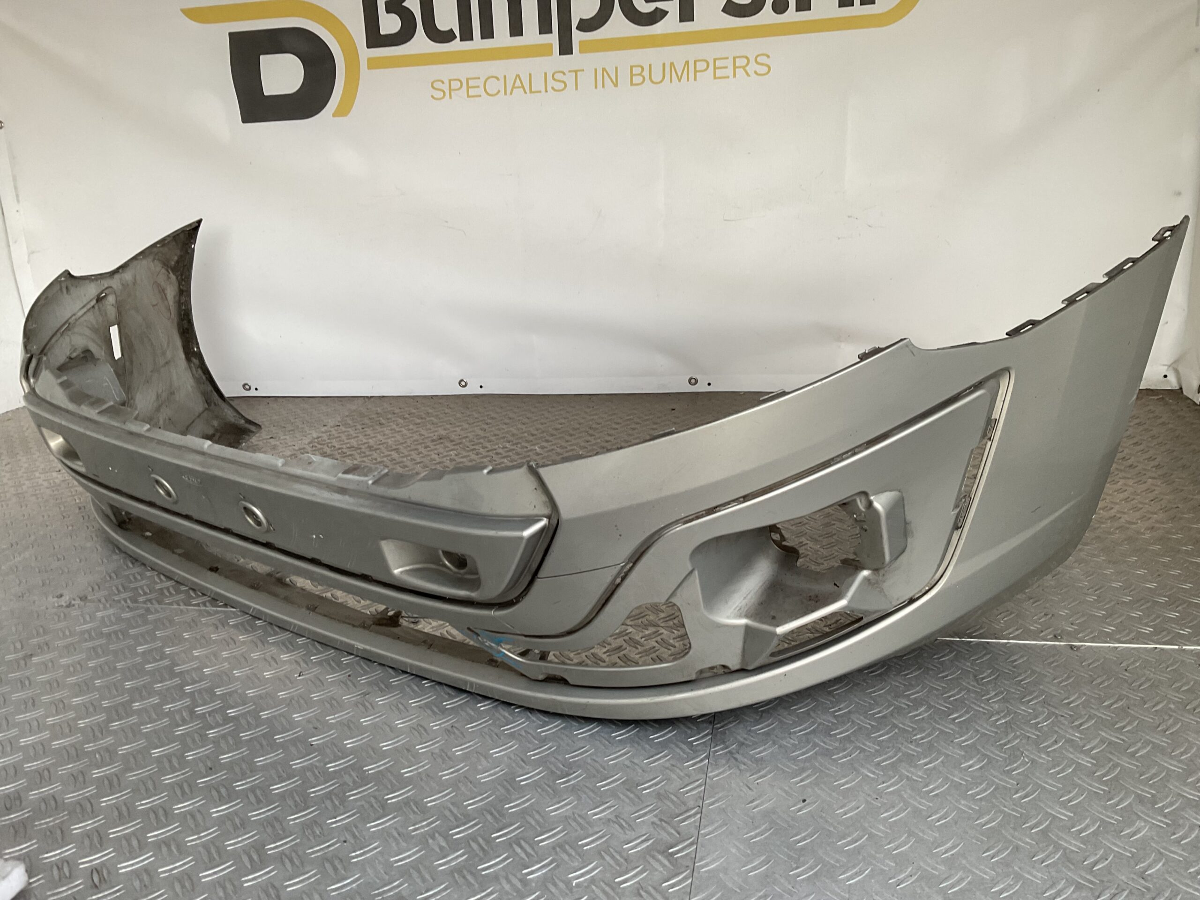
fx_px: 1005
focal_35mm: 29
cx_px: 600
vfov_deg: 48.2
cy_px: 450
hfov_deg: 61.7
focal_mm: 3
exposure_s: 1/50
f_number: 1.8
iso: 40
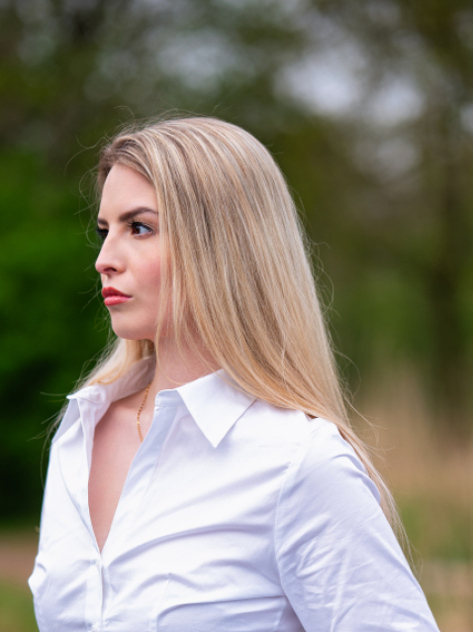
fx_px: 2808
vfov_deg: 12.7
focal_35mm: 154
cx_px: 191
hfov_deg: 9.6
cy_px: 545
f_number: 1.8
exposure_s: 1/640
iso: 80
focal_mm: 85
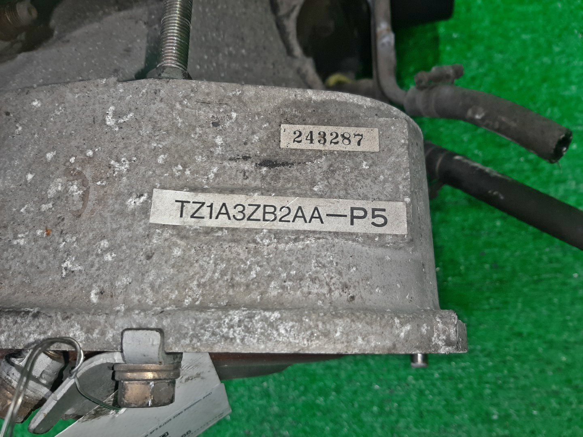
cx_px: 292
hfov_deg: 67.3
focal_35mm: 26
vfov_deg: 53.1
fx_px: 438
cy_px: 218
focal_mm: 3.93
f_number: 1.7
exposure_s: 1/50
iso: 53
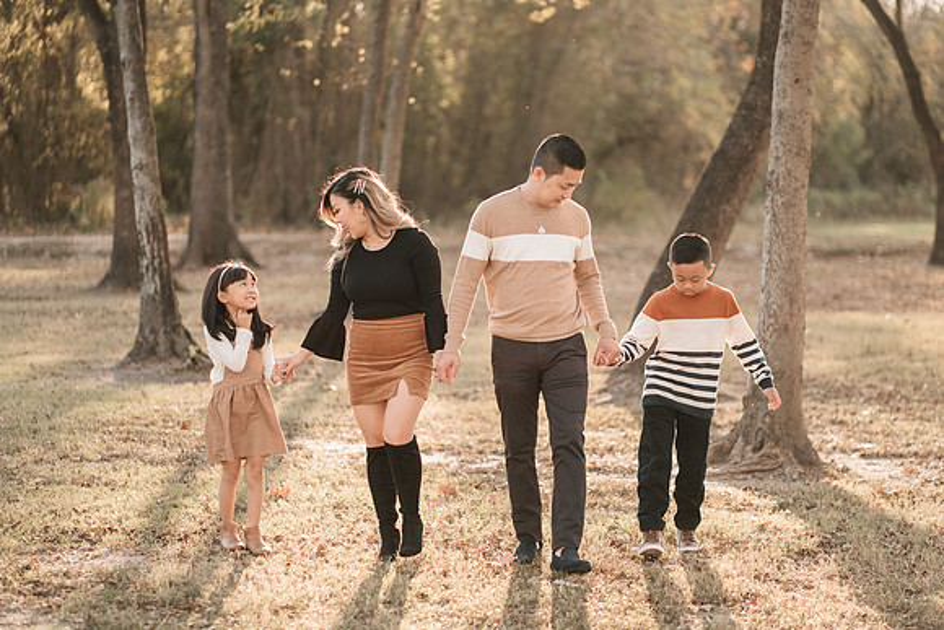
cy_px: 315
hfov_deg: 23.0
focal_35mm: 88
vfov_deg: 15.5
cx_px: 472
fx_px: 2316
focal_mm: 85
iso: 125
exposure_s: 1/500
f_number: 1.8
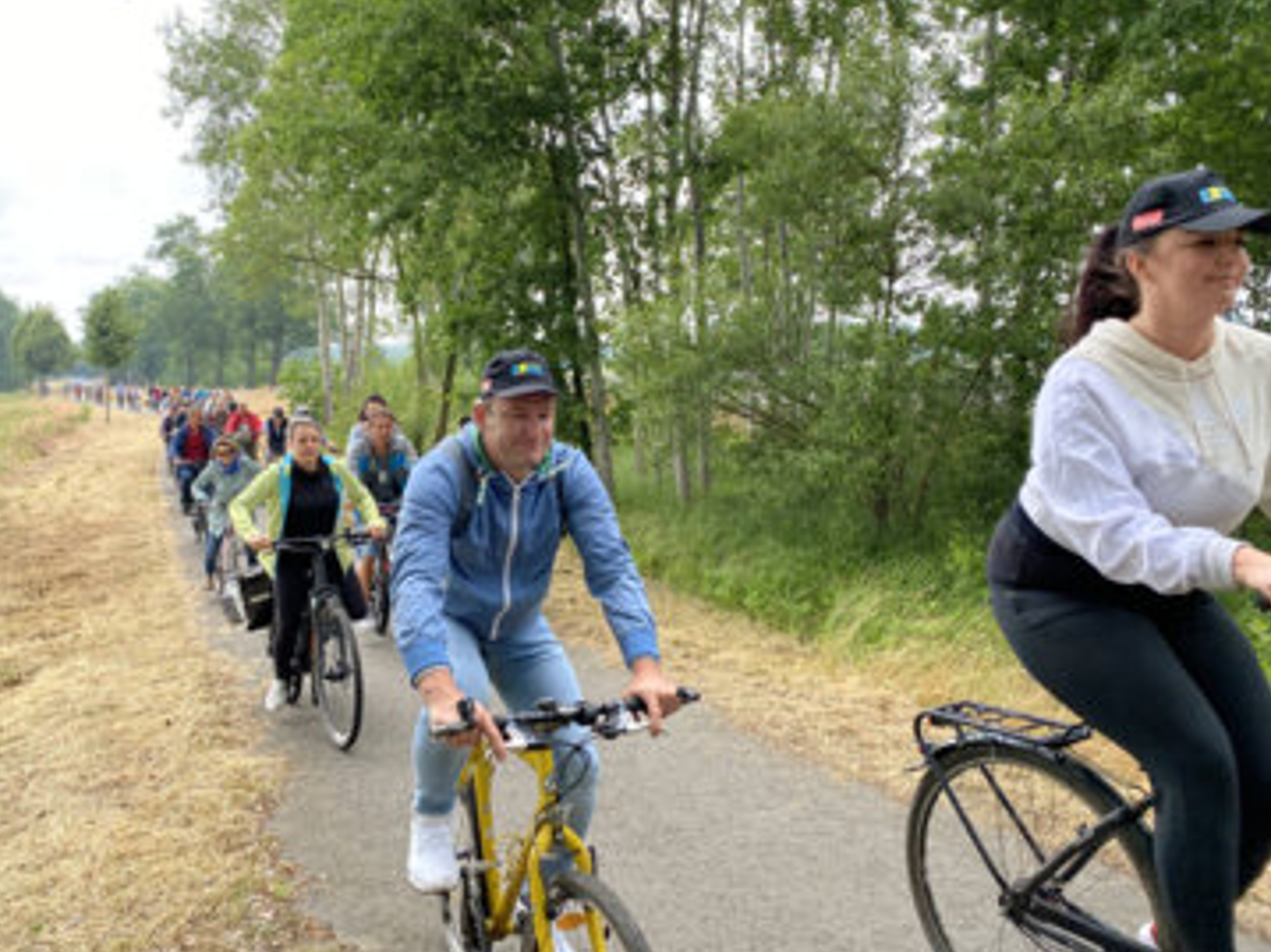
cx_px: 591
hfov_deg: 61.6
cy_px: 435
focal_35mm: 29
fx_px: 1064
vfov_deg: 48.2
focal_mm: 4.2
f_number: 1.8
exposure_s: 1/321
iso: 32
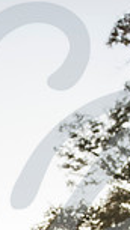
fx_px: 509
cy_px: 256
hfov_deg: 14.3
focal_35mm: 83
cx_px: 0
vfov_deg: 23.9
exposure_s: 1/320
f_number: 2.8
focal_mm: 27
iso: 400
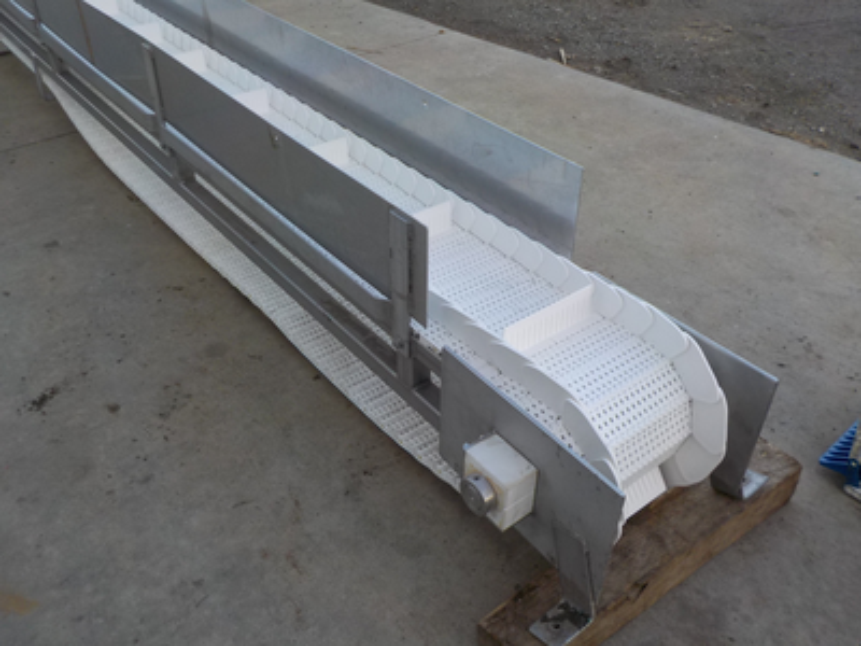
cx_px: 430
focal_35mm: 30
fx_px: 746
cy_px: 323
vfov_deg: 46.8
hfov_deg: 60.0
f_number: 3.3
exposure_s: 1/125
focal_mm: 4.1
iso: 125
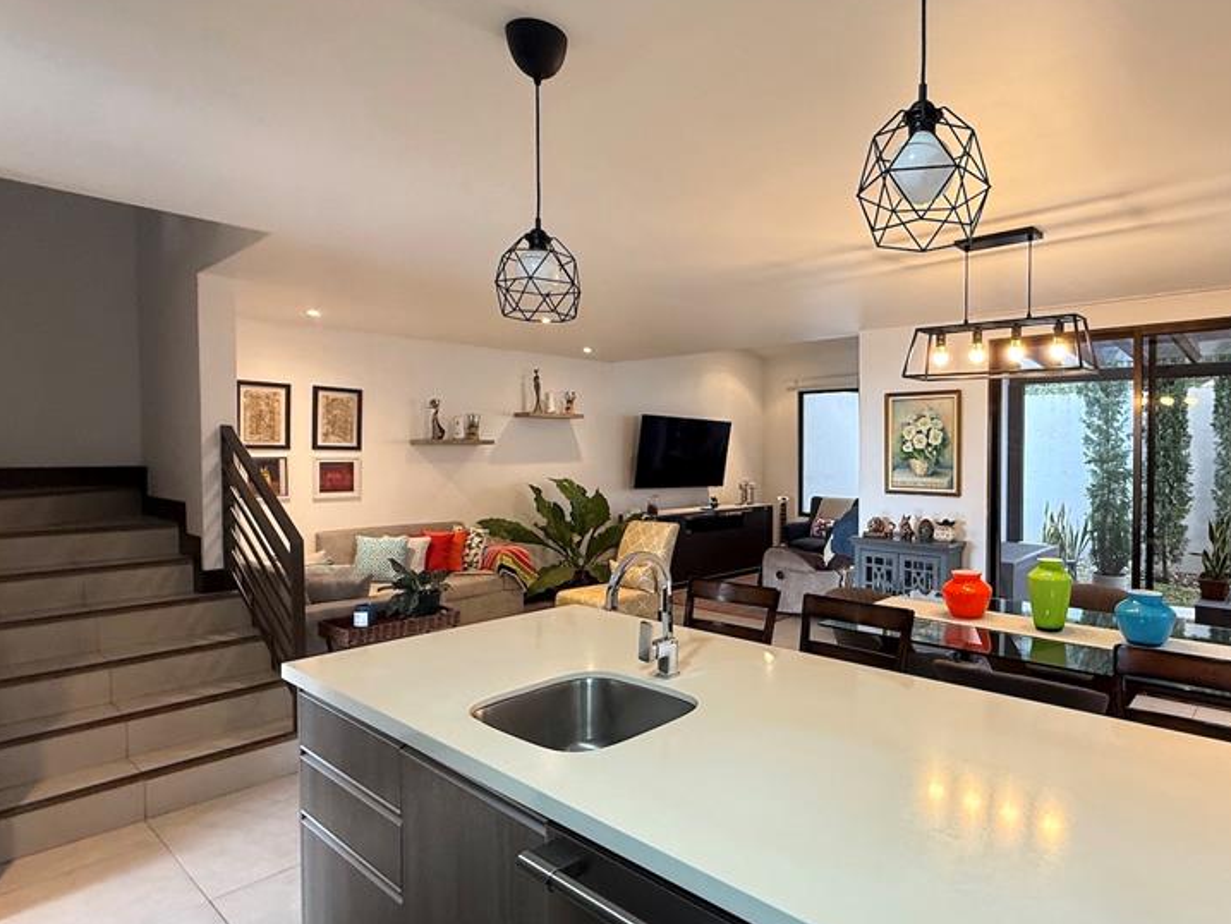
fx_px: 711
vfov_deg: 66.0
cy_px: 471
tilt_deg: -0.5
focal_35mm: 20
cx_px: 817
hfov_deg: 79.1
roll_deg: -0.1
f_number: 2.2
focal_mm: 2.22
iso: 320
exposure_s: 1/60
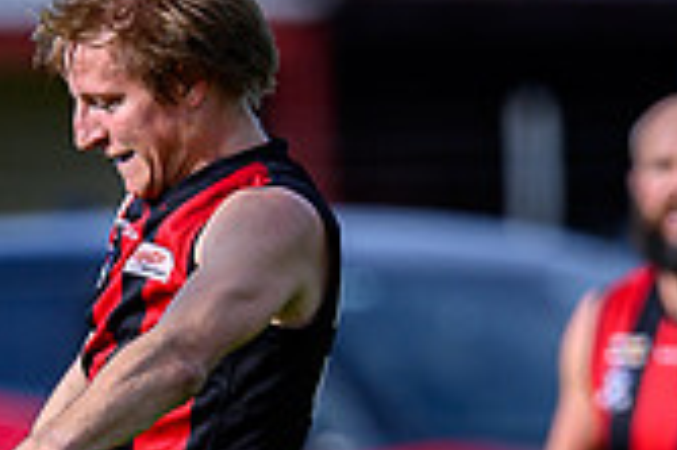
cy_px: 758
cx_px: 247
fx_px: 39734
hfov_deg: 1.0
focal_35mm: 2115
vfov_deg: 0.6
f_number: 4
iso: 220
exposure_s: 1/2500
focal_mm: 500
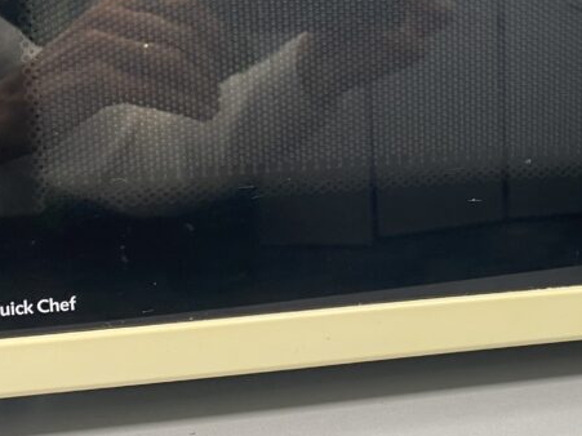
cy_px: 115
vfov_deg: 24.6
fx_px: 992
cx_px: 445
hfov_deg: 32.0
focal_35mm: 59
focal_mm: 4.25
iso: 100
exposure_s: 1/50
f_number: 1.8
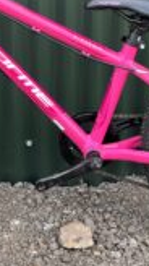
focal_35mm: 83
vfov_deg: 24.8
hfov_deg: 14.5
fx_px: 584
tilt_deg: -14.2
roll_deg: +0.1
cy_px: 19
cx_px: 40
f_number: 1.6
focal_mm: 5.1
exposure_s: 1/289
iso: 40
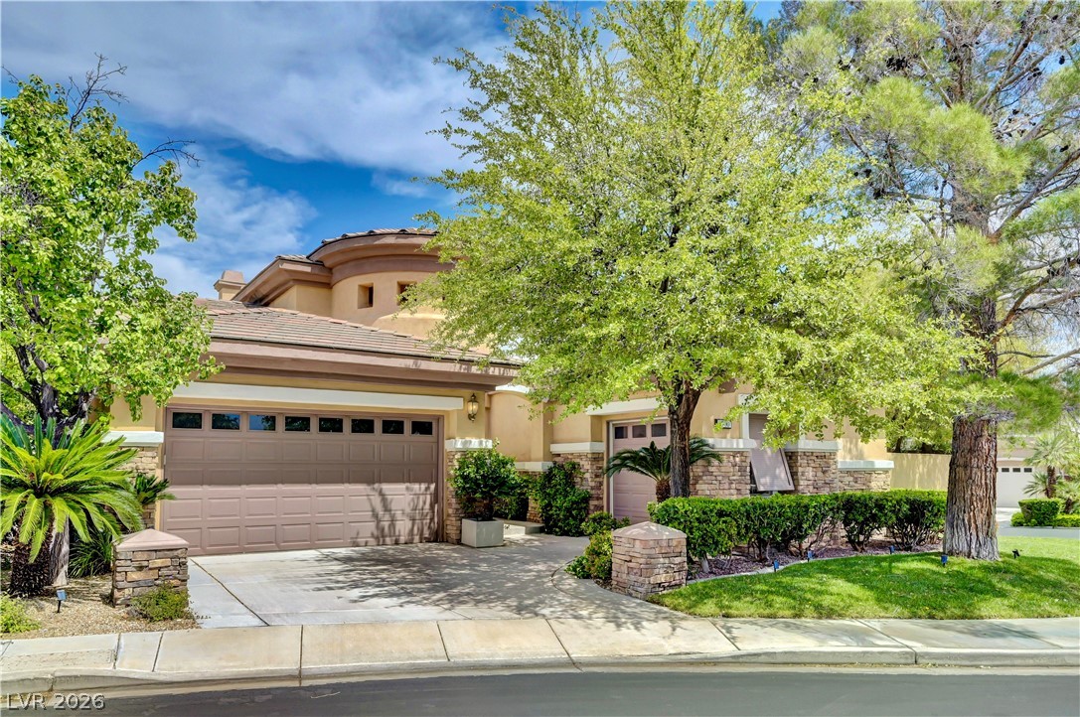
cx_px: 540
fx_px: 689
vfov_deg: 55.0
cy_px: 358
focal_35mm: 23
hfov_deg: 76.2
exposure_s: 1/800
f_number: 9
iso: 400
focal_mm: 23
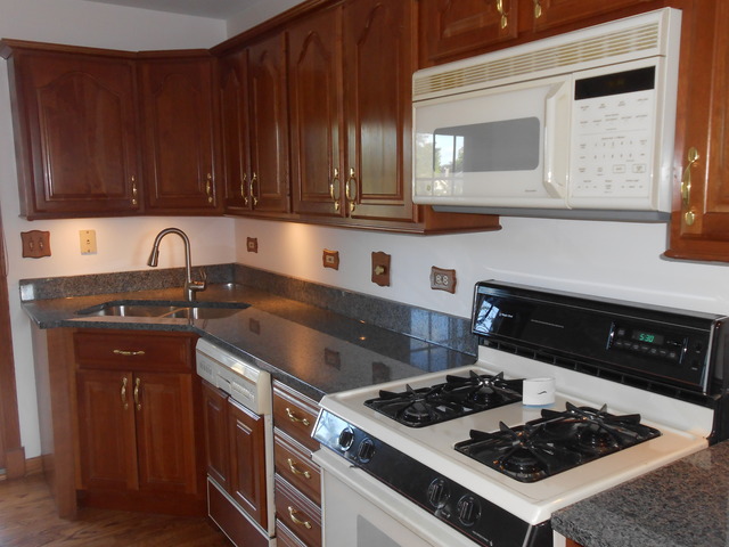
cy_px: 274
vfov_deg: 46.8
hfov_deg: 60.0
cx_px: 364
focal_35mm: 30
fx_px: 632
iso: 200
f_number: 3.8
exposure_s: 1/25
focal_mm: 5.3
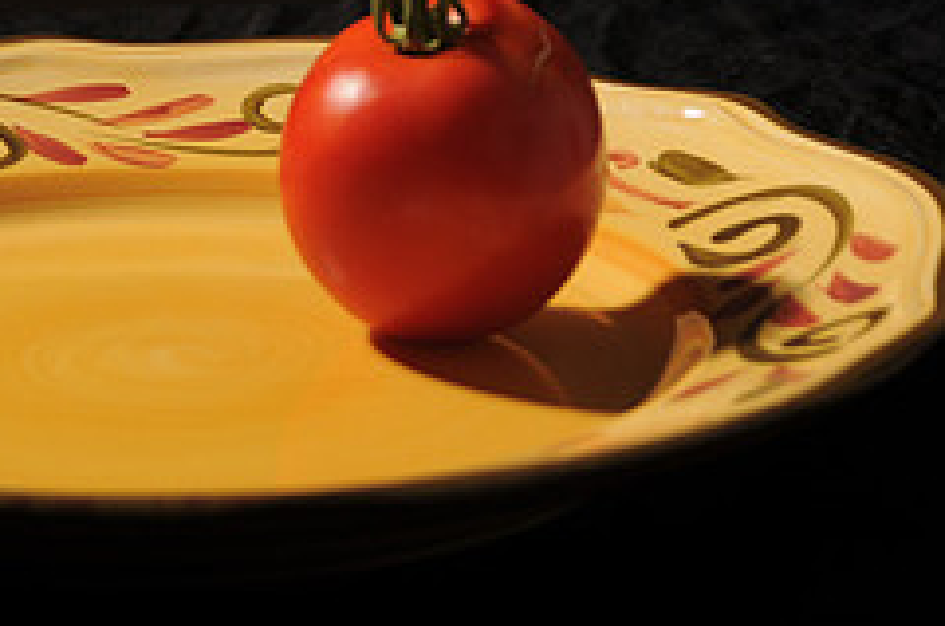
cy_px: 132
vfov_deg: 5.0
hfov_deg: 7.6
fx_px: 7131
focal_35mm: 272
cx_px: 158
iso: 200
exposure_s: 1/125
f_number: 5.6
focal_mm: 75
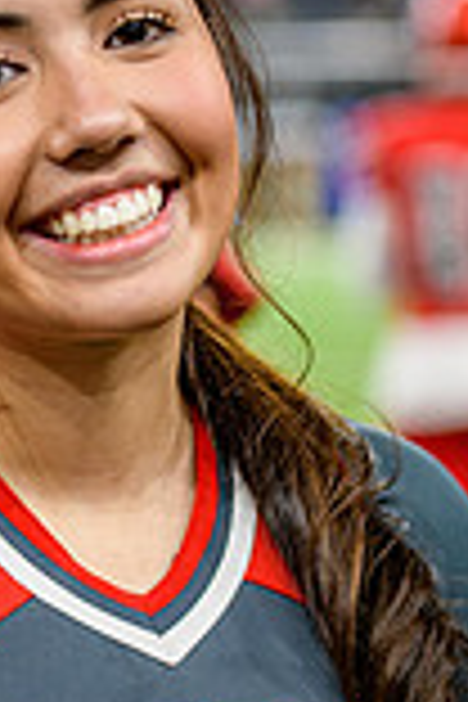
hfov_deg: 6.3
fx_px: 4212
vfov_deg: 9.5
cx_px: 36
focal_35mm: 216
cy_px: 338
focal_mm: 75
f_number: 2.8
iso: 1000
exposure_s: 1/400
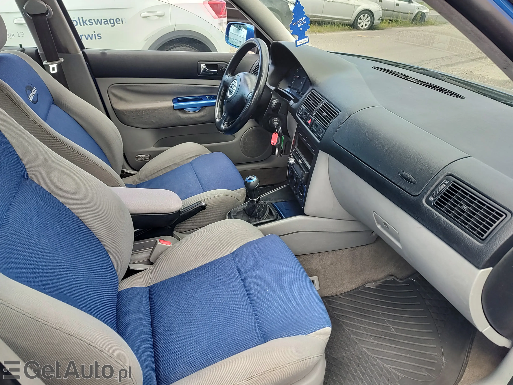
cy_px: 192
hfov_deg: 73.9
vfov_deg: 58.9
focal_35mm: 23
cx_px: 256
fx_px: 341
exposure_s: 1/462
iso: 100
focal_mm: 5.56
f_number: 1.8
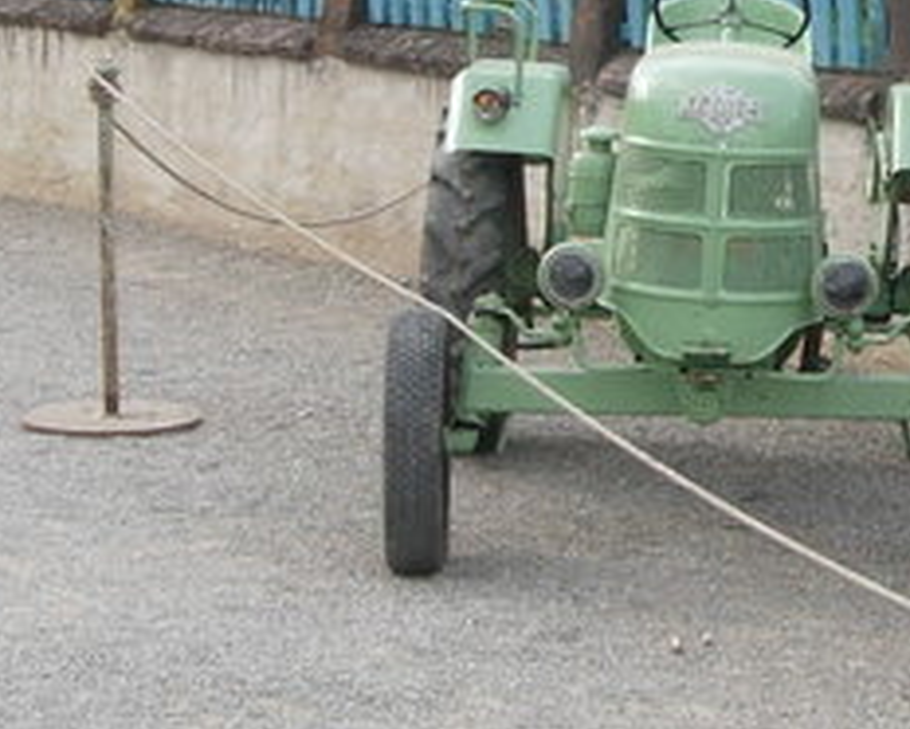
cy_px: -24
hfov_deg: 13.7
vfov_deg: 11.1
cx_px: 977
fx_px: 3720
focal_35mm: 138
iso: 79
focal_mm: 8.5
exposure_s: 1/228
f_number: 4.9
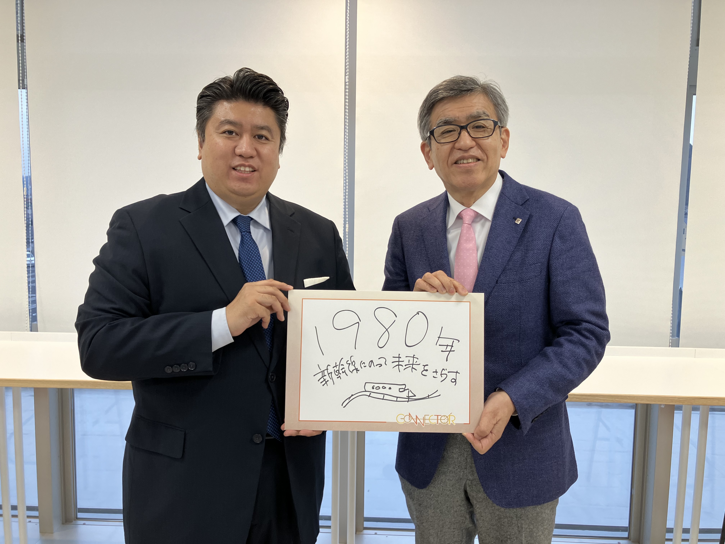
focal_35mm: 28
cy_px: 272
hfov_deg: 63.4
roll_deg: -0.4
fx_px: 586
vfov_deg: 49.7
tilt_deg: -5.4
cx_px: 362
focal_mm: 3.99
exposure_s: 1/120
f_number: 1.8
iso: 64
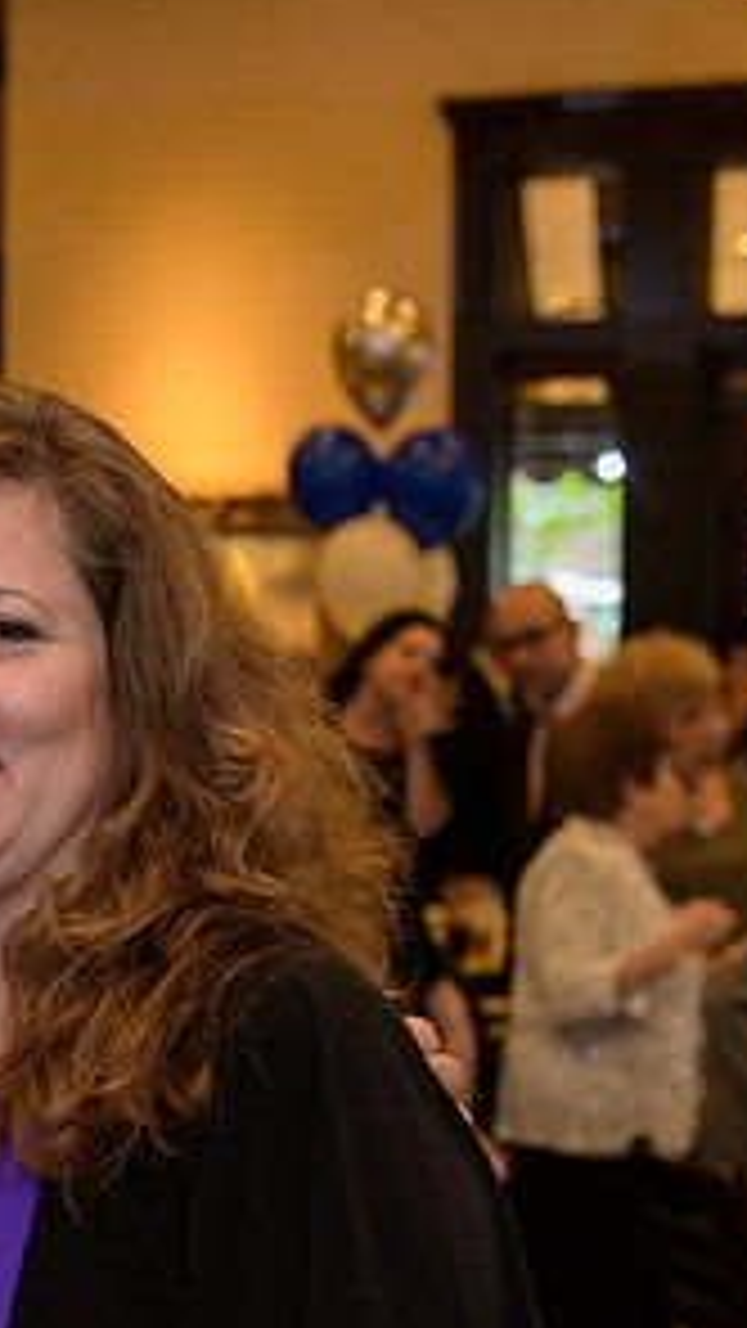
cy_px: 808
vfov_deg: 21.5
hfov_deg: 11.8
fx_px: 3485
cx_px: -328
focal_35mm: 99
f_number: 3.2
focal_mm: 48
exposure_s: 1/125
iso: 1600
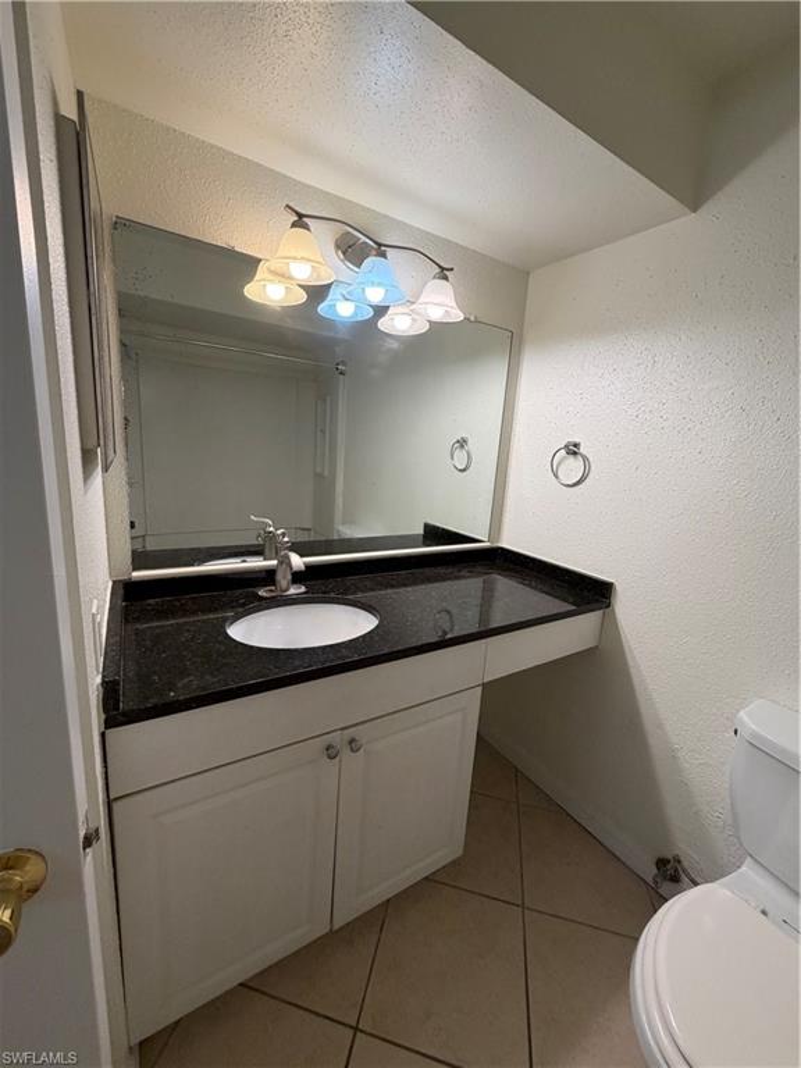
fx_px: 432
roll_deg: -4.4
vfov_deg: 102.1
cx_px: 400
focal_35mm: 14
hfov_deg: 85.7
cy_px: 534
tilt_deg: -12.0
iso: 160
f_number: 2.2
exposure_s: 1/120
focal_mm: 2.22
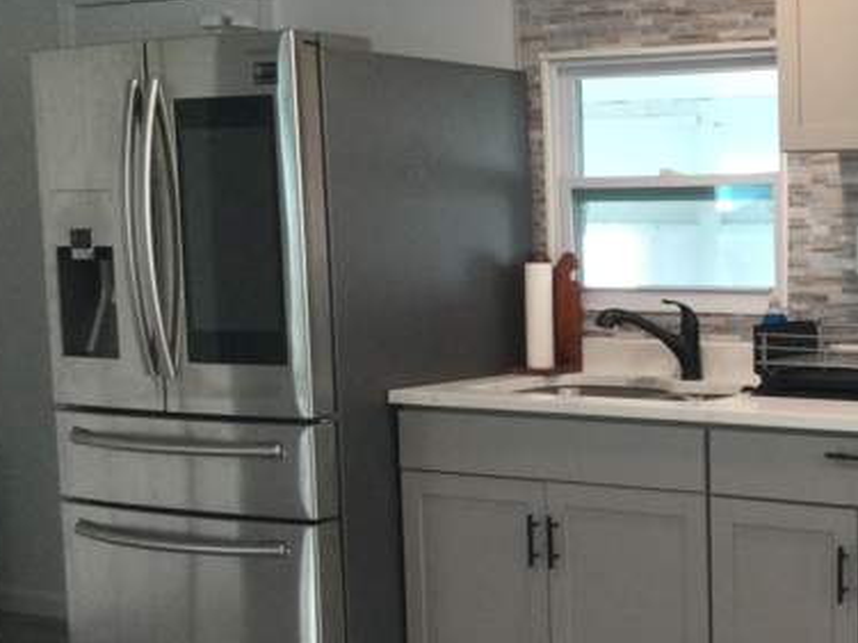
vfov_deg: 22.2
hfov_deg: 27.8
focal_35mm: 66
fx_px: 1636
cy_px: 381
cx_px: 842
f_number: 2.4
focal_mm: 3.3
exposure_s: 1/30
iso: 80
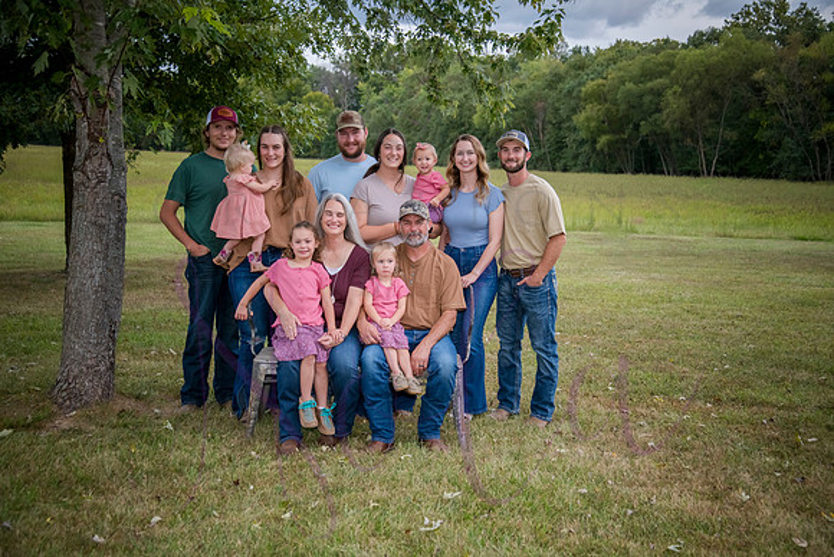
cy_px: 278
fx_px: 1066
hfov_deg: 42.7
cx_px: 417
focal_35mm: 46
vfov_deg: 29.3
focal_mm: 46
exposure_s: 1/640
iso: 400
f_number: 4.2
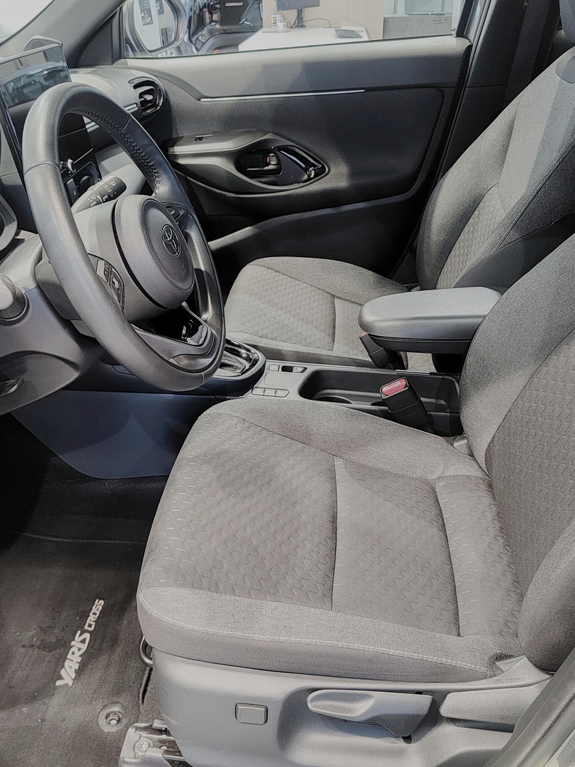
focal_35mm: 31
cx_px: 277
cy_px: 382
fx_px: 687
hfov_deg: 45.4
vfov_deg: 58.4
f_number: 1.9
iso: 731
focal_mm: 5.52
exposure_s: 1/60
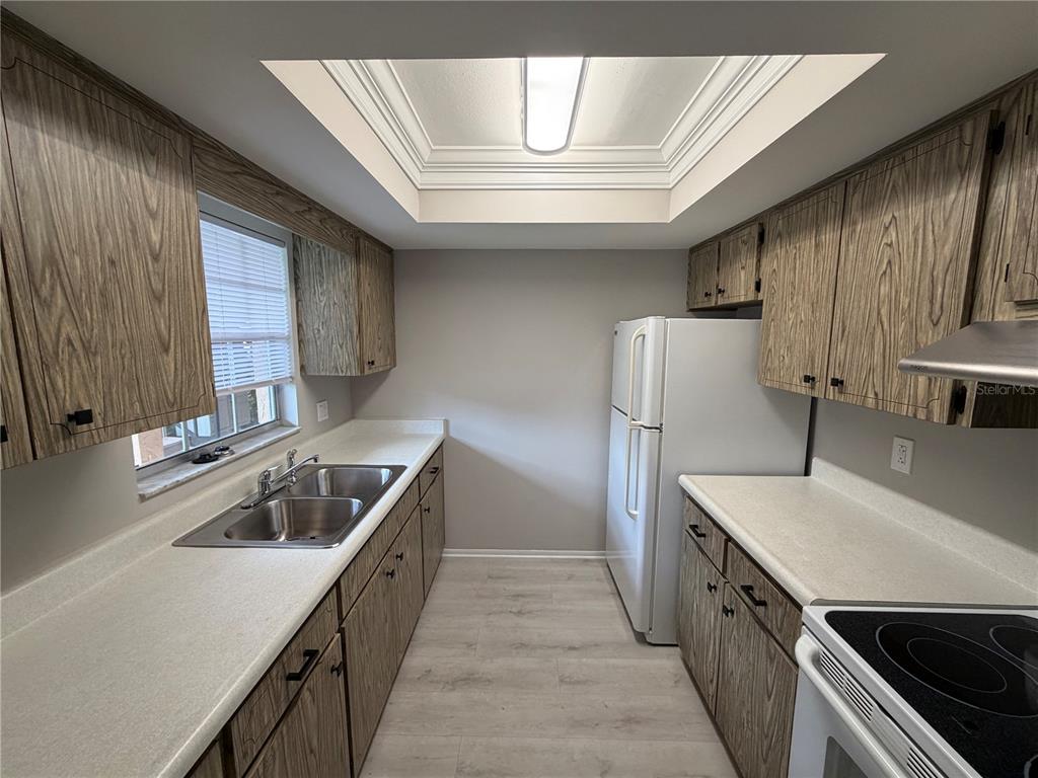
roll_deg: +0.2
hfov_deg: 102.1
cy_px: 389
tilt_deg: -7.5
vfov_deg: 85.7
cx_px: 519
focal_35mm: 14
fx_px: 420
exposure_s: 1/121
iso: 200
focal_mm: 2.22
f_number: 2.2
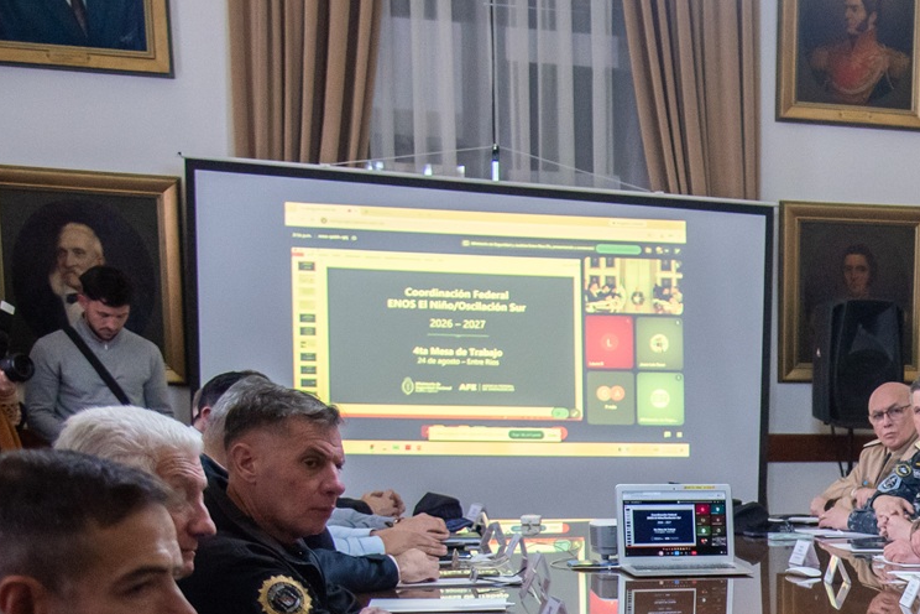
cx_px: 1082
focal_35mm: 80
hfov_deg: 23.4
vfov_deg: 16.6
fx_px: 2044
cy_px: 653
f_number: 4
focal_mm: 31
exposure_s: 1/250
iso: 1250
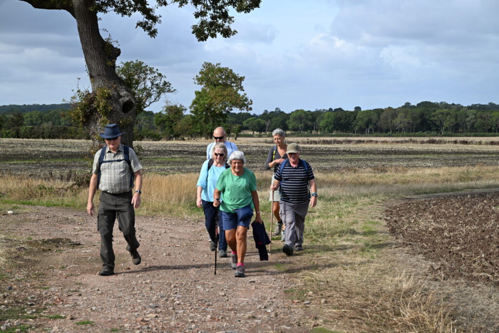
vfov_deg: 17.5
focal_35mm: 78
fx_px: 1081
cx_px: 250
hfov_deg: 26.0
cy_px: 166
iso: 100
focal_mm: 78
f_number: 8
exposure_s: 1/250
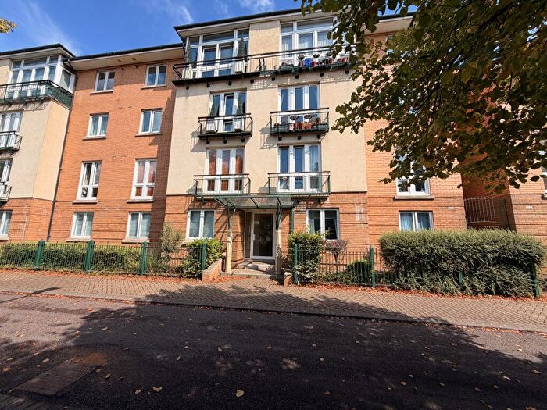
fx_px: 221
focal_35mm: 14
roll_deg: +0.2
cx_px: 274
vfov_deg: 85.7
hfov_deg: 102.1
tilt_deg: +8.7
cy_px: 205
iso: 25
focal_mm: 2.22
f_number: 2.2
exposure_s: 1/770
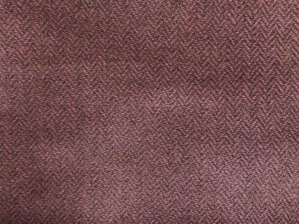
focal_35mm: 28
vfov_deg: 49.7
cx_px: 150
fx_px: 242
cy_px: 112
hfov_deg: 63.4
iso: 200
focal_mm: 3.99
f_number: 1.8
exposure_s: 1/30
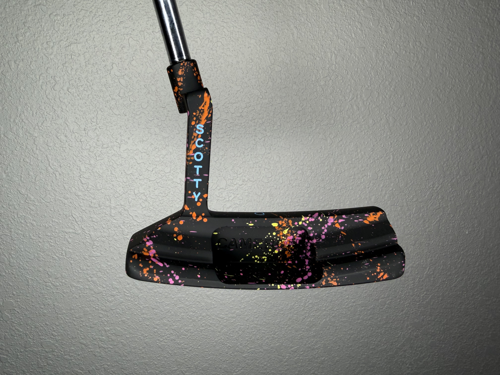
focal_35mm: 24
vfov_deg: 56.8
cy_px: 188
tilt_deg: -13.0
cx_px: 250
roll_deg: +1.3
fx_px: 347
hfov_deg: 71.6
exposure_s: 1/119
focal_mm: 2.22
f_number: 2.2
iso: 40
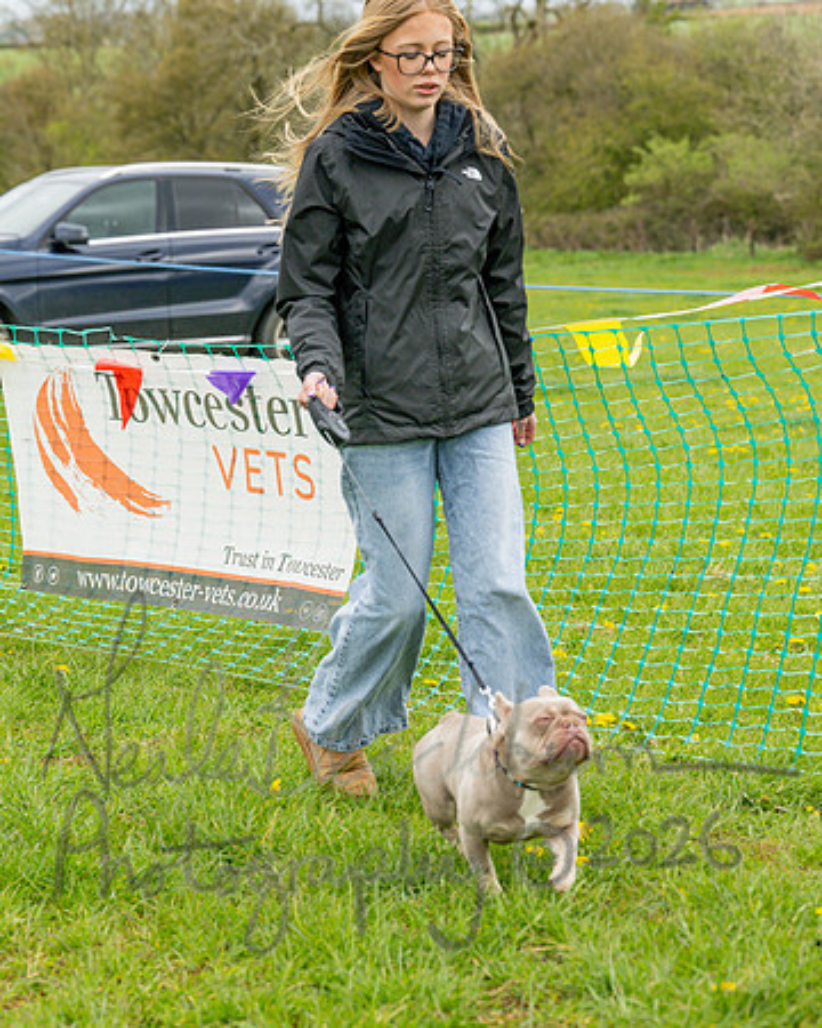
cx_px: 417
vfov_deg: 17.6
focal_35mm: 109
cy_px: 537
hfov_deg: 14.2
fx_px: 3311
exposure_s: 1/2000
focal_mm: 74
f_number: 4.5
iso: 400
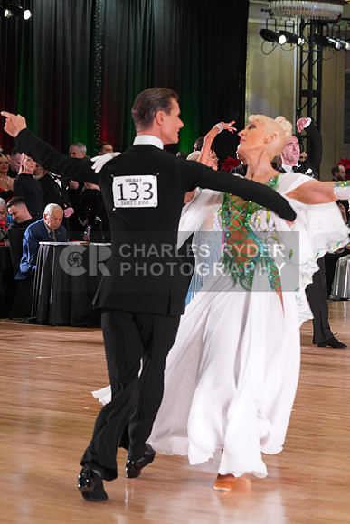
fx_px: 1909
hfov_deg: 10.5
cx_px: 175
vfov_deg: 15.6
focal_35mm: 131
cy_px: 262
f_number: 5.6
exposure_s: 1/200
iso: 3200
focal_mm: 131
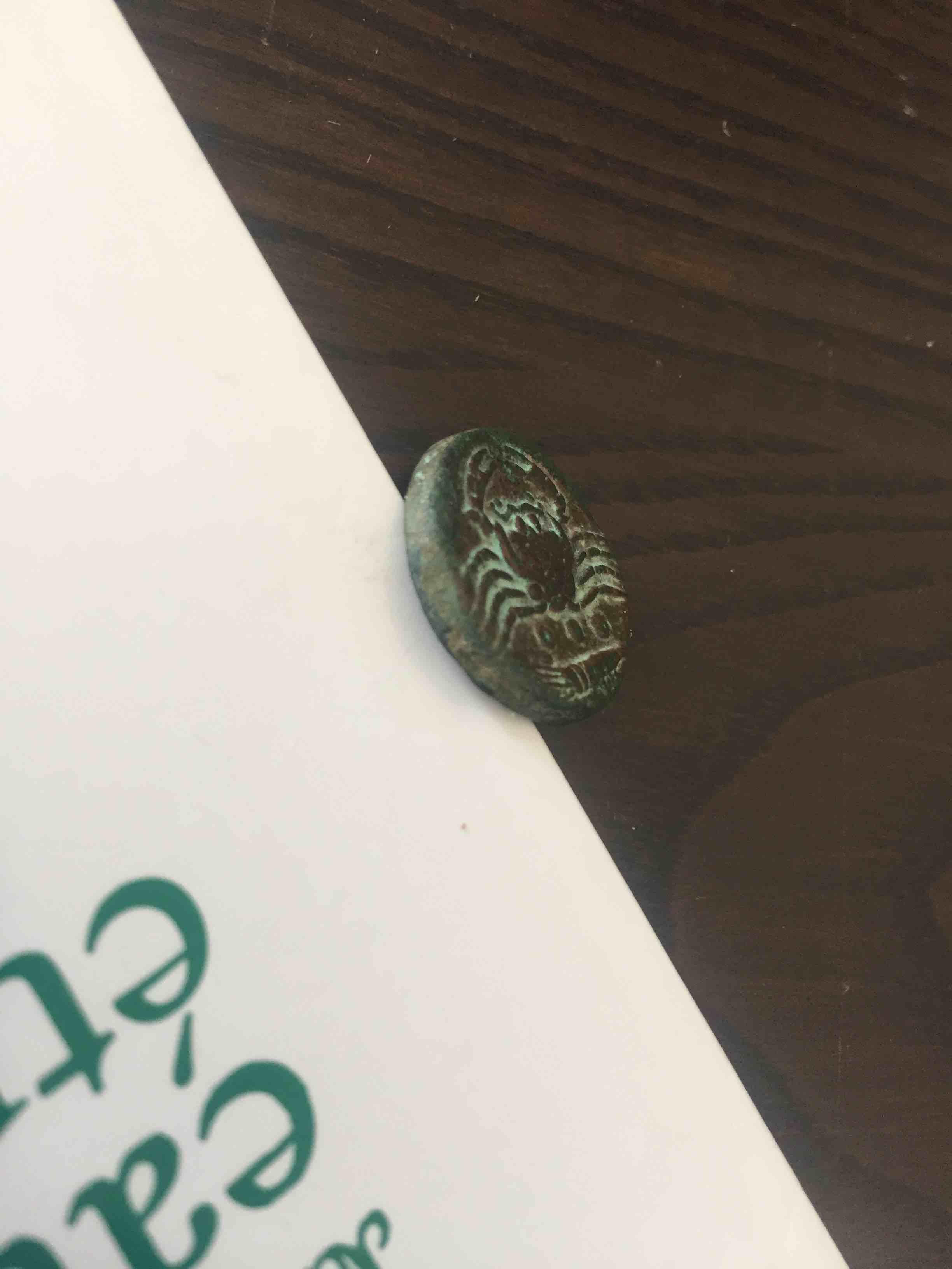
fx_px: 1063
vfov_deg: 61.7
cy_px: 634
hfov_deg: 48.2
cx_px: 476
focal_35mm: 29
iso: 64
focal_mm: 4.15
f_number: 2.2
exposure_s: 1/33
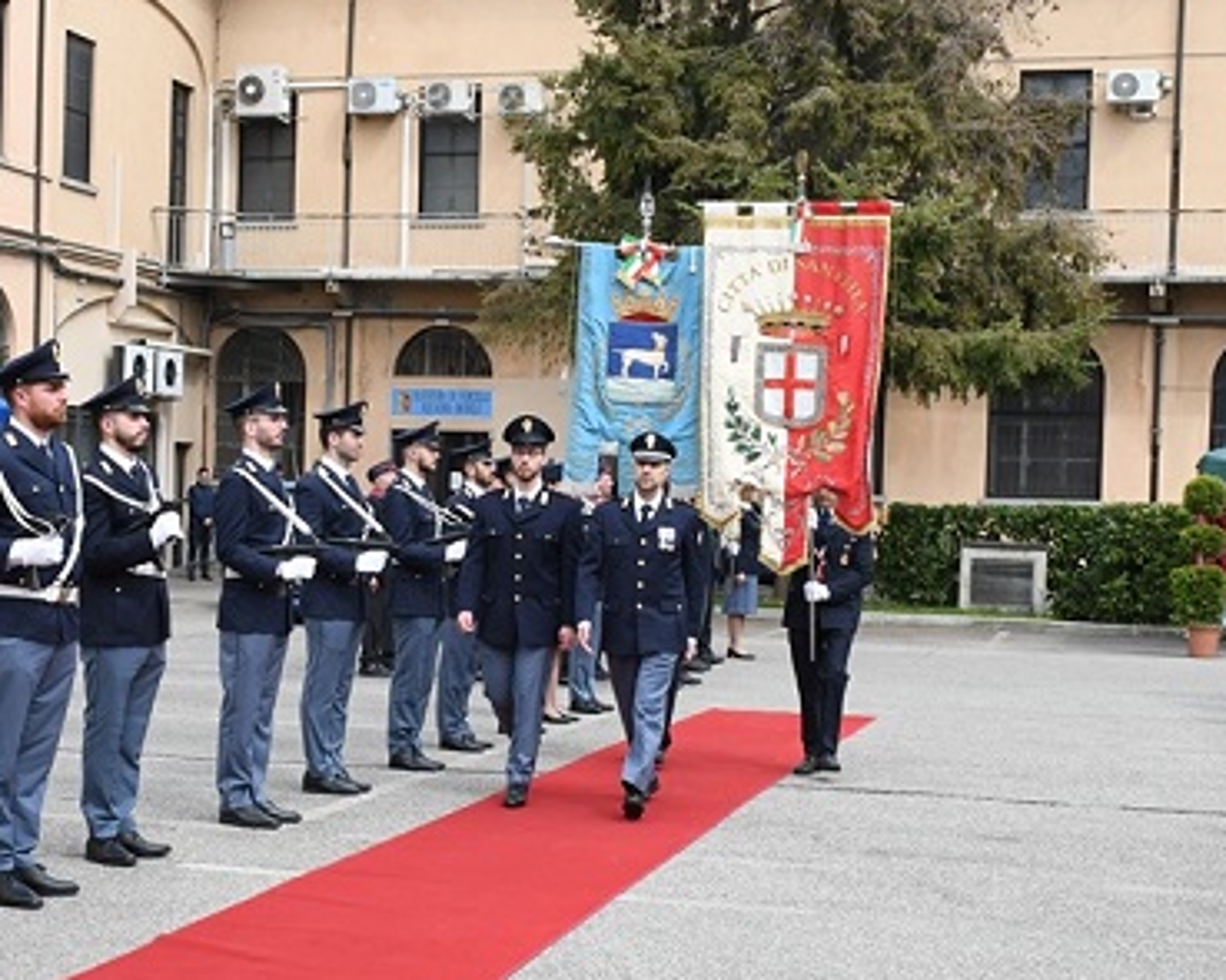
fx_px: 2322
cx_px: 419
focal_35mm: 64
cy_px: 518
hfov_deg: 29.4
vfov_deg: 23.8
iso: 800
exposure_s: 1/500
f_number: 11
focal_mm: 24
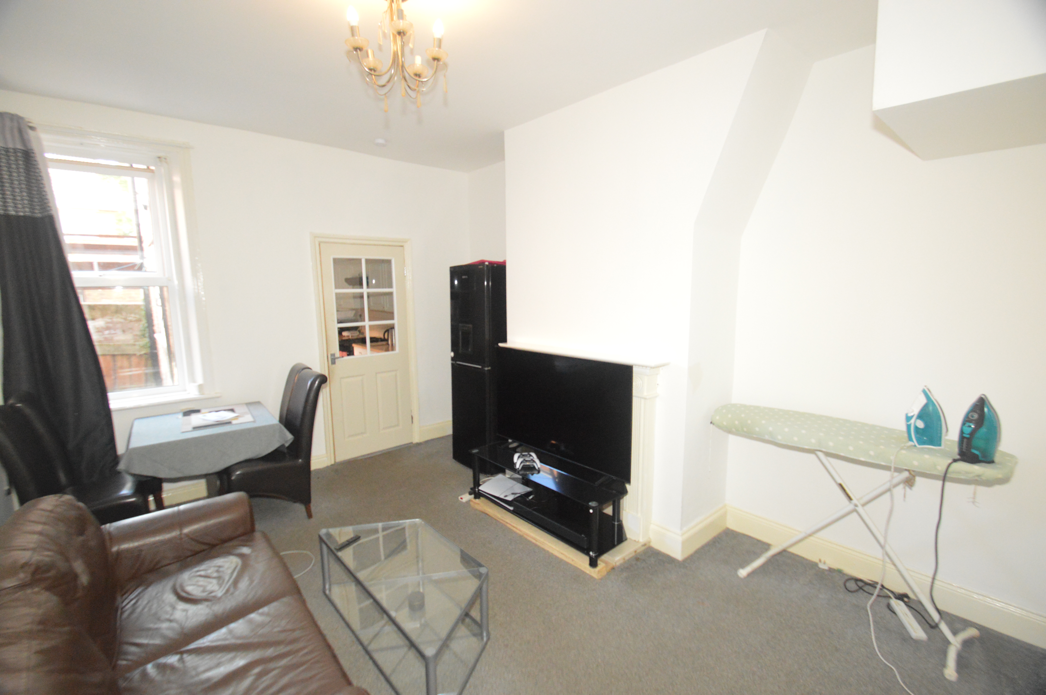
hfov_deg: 100.4
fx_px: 435
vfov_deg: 77.2
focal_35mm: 15
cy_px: 348
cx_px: 523
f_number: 3.5
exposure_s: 1/60
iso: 3200
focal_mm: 10
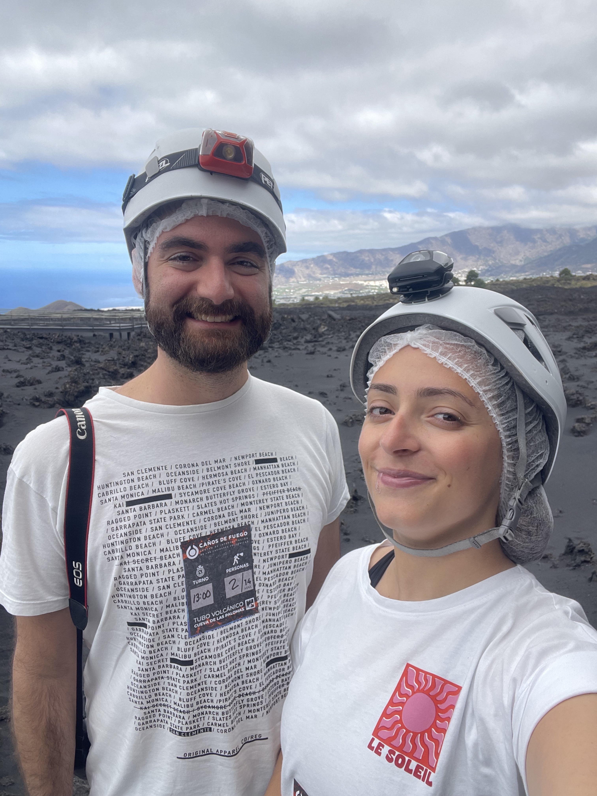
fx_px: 529
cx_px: 298
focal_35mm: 23
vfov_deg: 73.9
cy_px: 398
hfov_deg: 58.9
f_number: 2.2
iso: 25
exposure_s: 1/376
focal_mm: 2.71
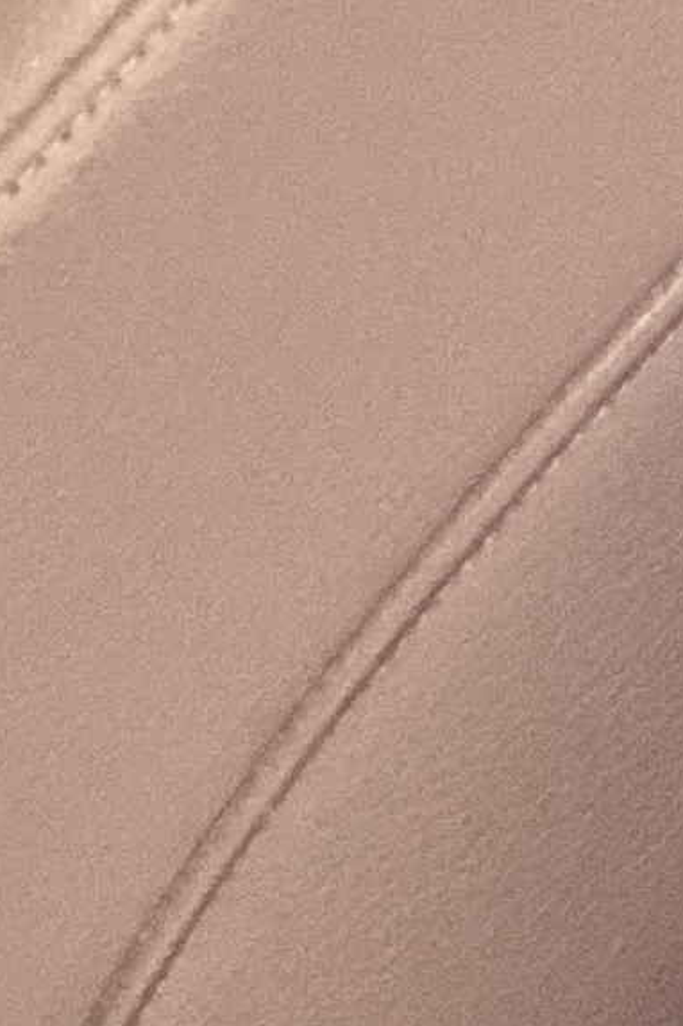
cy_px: -829
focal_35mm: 212
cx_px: -2110
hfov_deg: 5.6
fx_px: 6040
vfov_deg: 9.3
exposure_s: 1/56
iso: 320
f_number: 1.8
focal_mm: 3
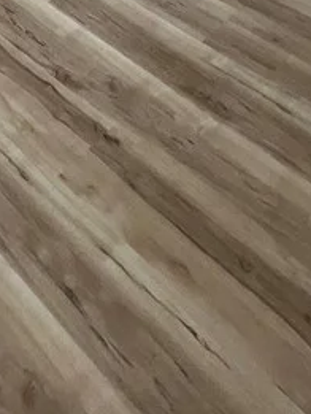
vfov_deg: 22.3
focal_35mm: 51
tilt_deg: -10.4
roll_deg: -0.3
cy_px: -328
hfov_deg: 27.8
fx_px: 610
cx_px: 48
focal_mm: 1.57
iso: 32
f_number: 1.8
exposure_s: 1/122
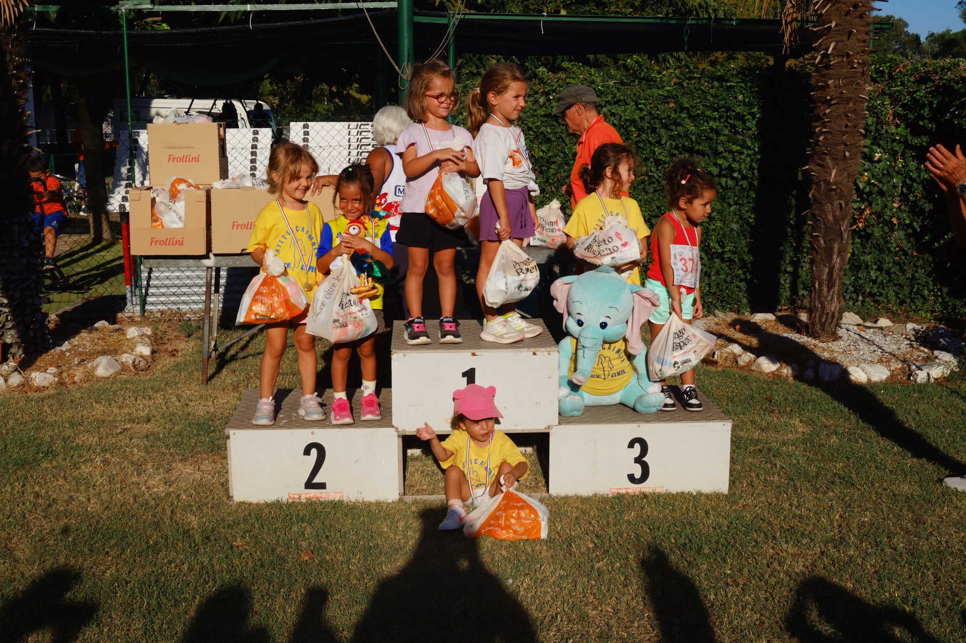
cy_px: 322
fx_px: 1046
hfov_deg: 49.6
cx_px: 483
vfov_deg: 34.2
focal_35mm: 39
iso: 100
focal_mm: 26
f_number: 16
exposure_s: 1/125
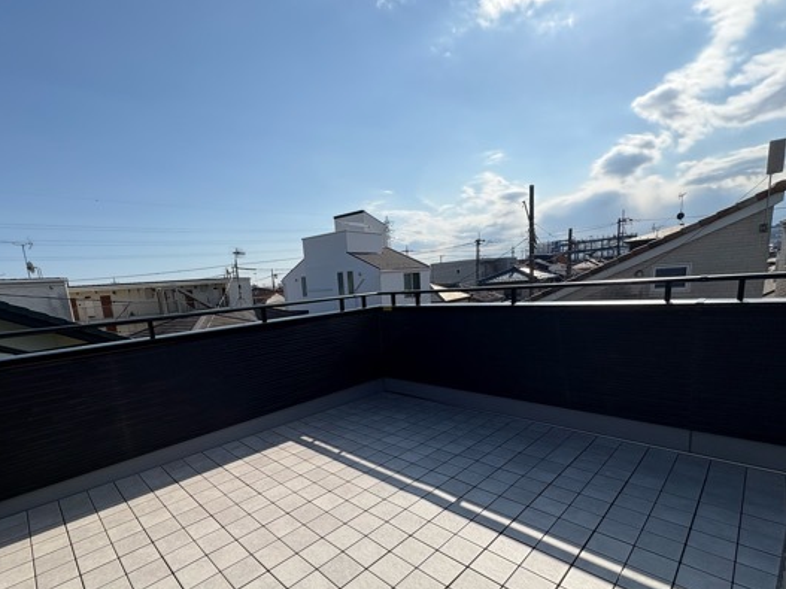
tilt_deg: -10.1
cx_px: 345
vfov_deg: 73.9
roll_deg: +4.3
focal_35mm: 17
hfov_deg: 90.6
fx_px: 386
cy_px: 355
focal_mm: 2.22
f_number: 2.2
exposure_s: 1/2584
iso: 64
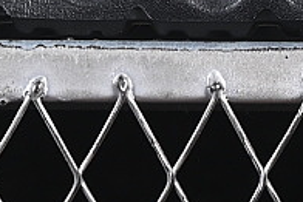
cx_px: 46
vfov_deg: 3.3
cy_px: -307
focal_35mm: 413
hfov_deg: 5.0
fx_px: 3479
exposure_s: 1/60
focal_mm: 50
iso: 160
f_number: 6.3
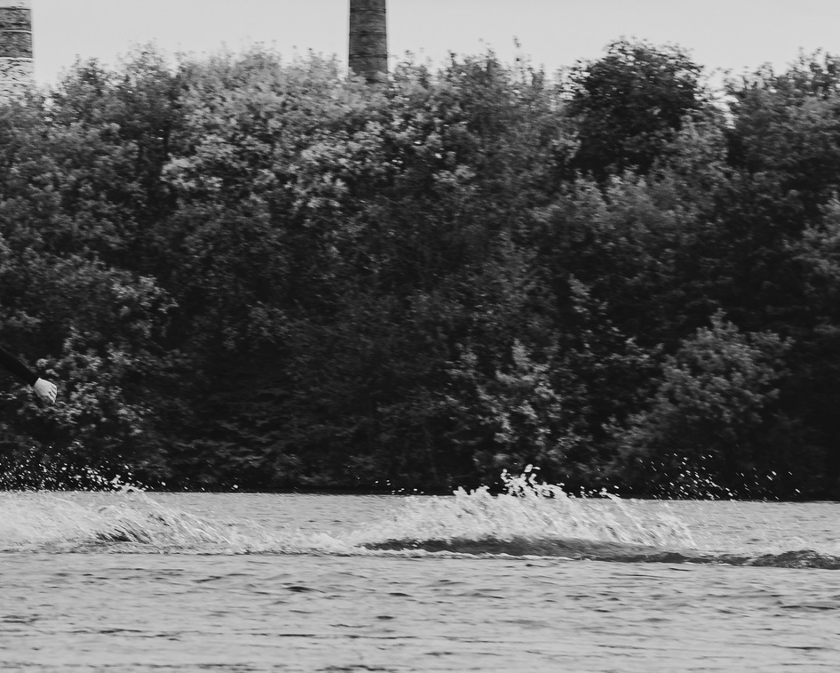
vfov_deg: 7.6
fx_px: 5072
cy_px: 154
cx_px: -285
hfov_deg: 9.3
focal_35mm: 204
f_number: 5
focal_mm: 50
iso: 100
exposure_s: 1/250
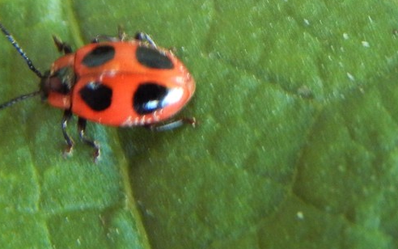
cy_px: 72
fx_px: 2073
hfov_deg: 11.0
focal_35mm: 191
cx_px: 127
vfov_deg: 6.9
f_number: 4.5
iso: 400
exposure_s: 1/20
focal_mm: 18.7
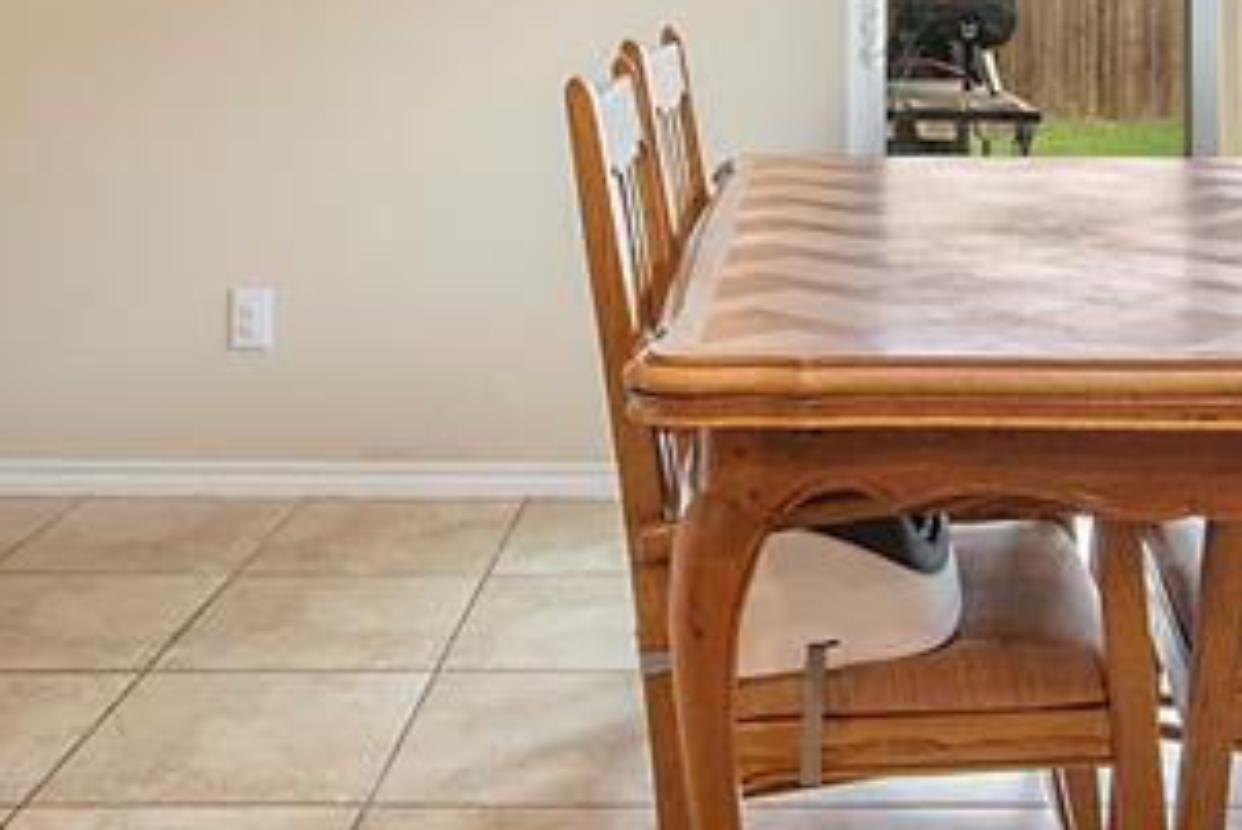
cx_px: 821
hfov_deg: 38.5
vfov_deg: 24.8
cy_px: -70
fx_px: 1760
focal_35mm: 51
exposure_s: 1/40
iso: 100
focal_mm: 10
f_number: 8
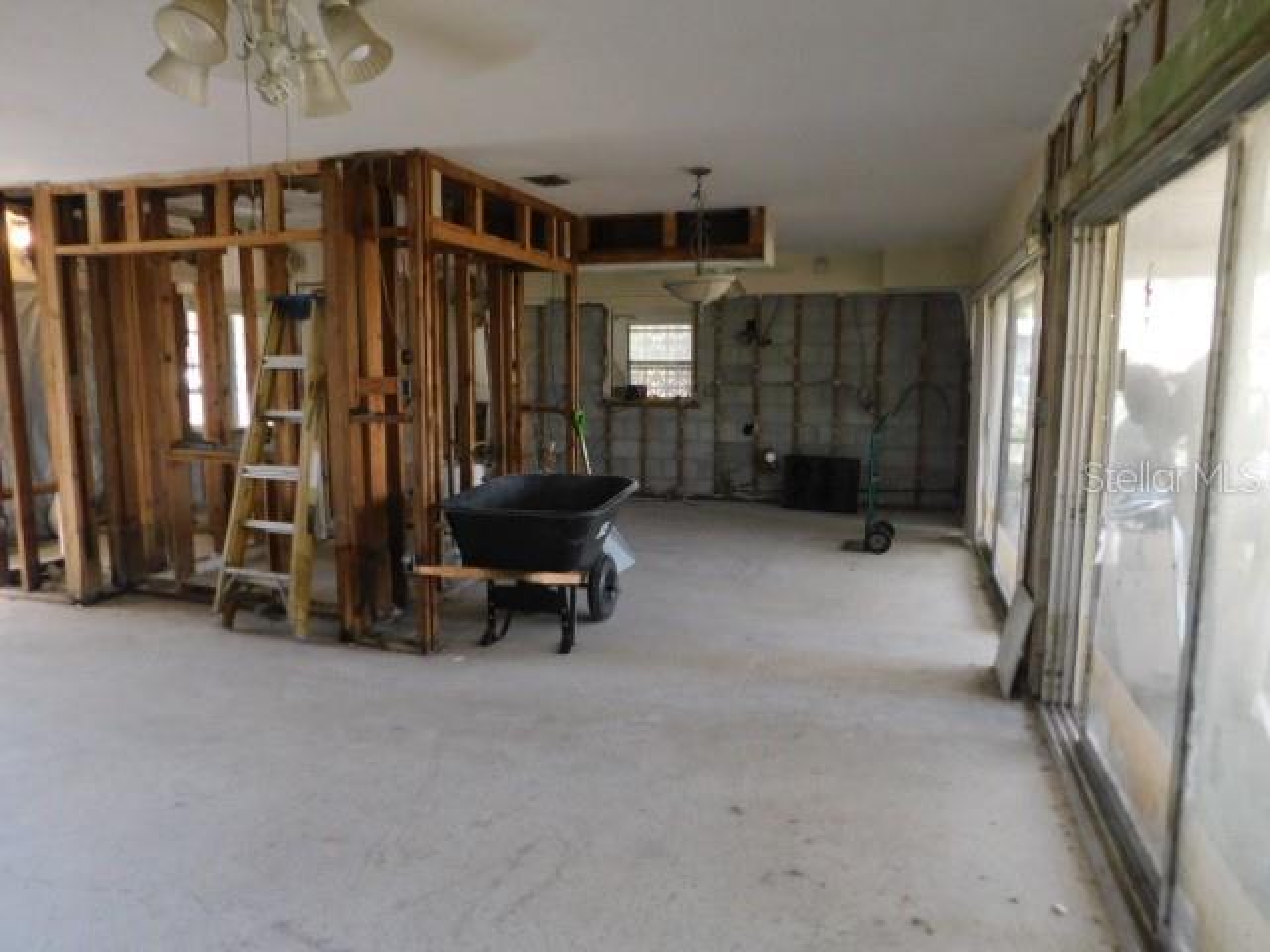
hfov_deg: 73.9
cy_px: 476
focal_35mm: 23
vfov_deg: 58.9
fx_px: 844
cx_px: 635
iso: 220
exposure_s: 1/30
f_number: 3
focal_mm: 4
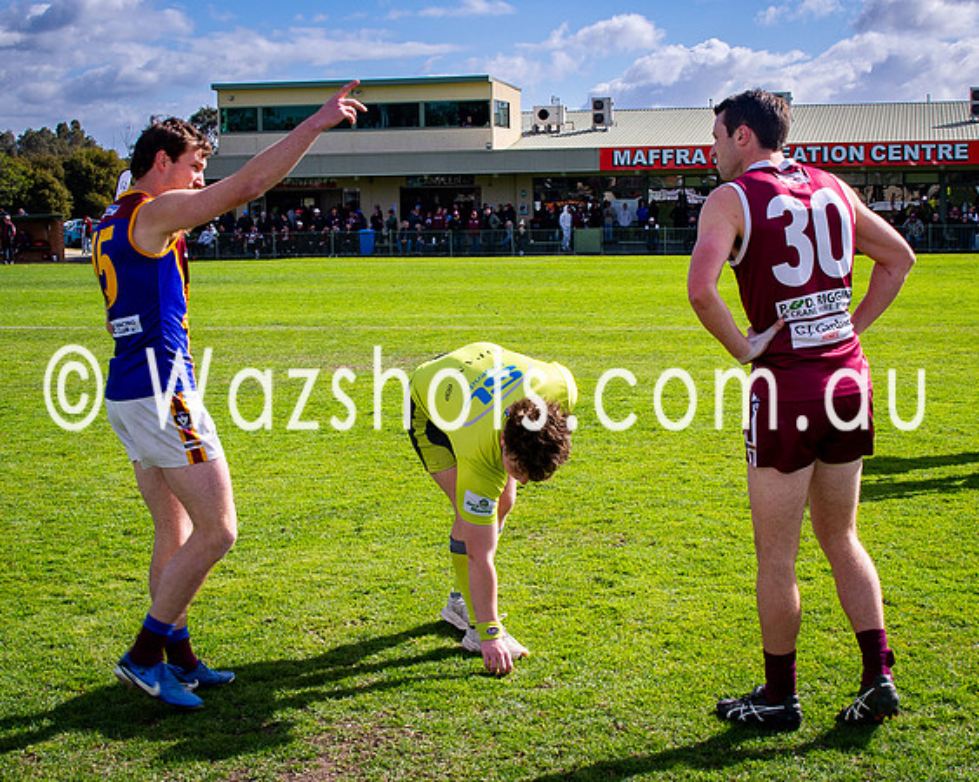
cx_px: 486
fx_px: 1787
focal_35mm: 62
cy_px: 381
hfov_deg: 30.6
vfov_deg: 24.7
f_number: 11
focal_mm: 20
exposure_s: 1/160
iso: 100
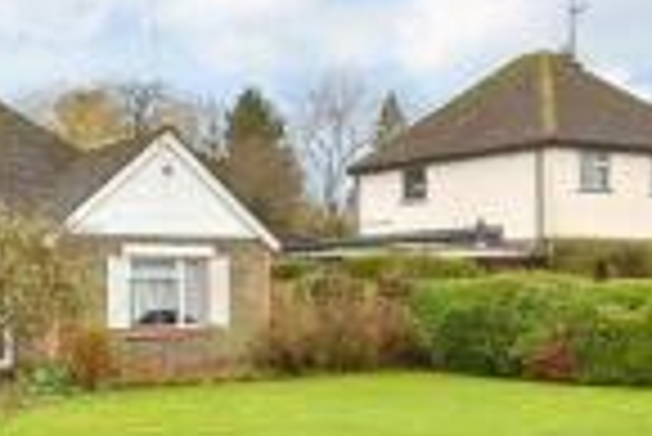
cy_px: 263
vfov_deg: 23.0
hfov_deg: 33.6
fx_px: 1070
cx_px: 225
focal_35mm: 59
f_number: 8
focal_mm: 12
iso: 160
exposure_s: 1/25
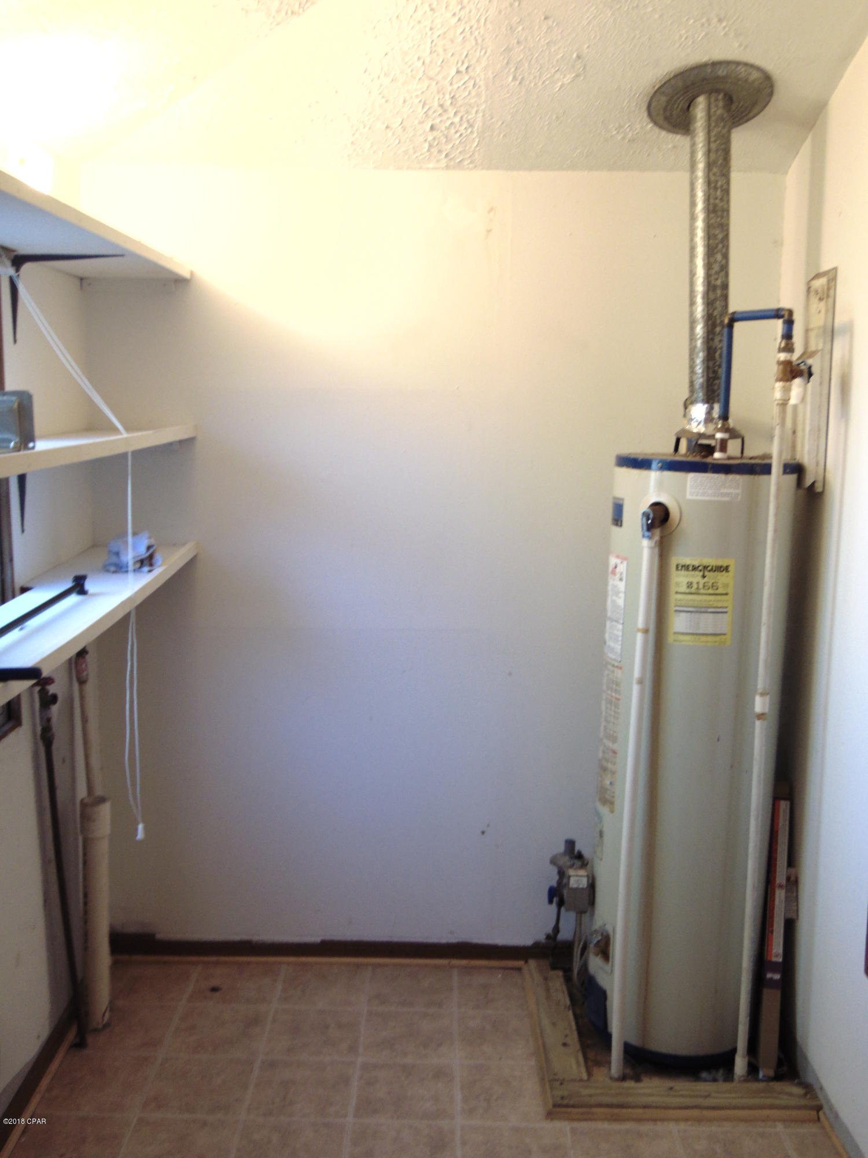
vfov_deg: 52.6
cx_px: 434
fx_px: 1170
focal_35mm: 35
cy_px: 579
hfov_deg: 40.7
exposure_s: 1/30
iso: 160
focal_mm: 6.3
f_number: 3.2
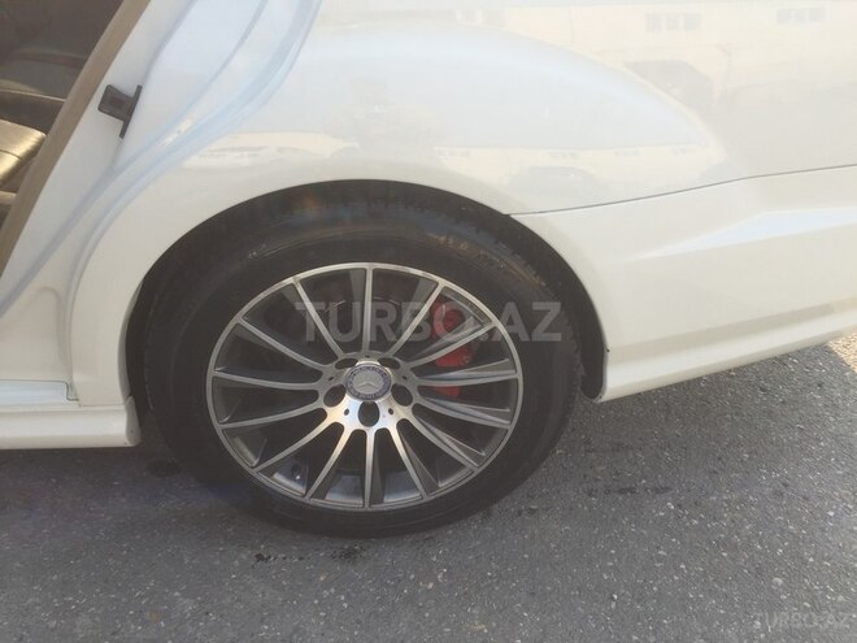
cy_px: 322
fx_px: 718
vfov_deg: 48.2
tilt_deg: -37.2
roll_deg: -1.6
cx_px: 428
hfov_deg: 61.7
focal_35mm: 29
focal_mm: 4.15
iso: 32
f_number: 2.2
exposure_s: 1/670
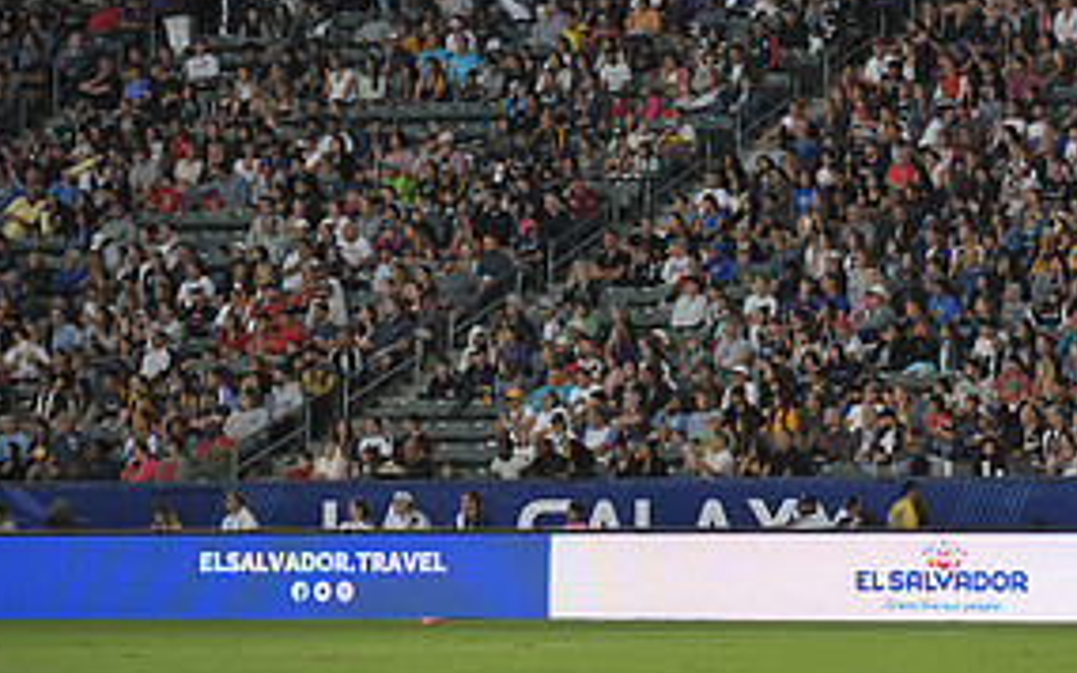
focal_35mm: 280
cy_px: 163
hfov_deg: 7.5
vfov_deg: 4.7
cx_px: 915
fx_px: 8217
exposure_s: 1/1000
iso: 1250
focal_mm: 135
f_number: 2.8
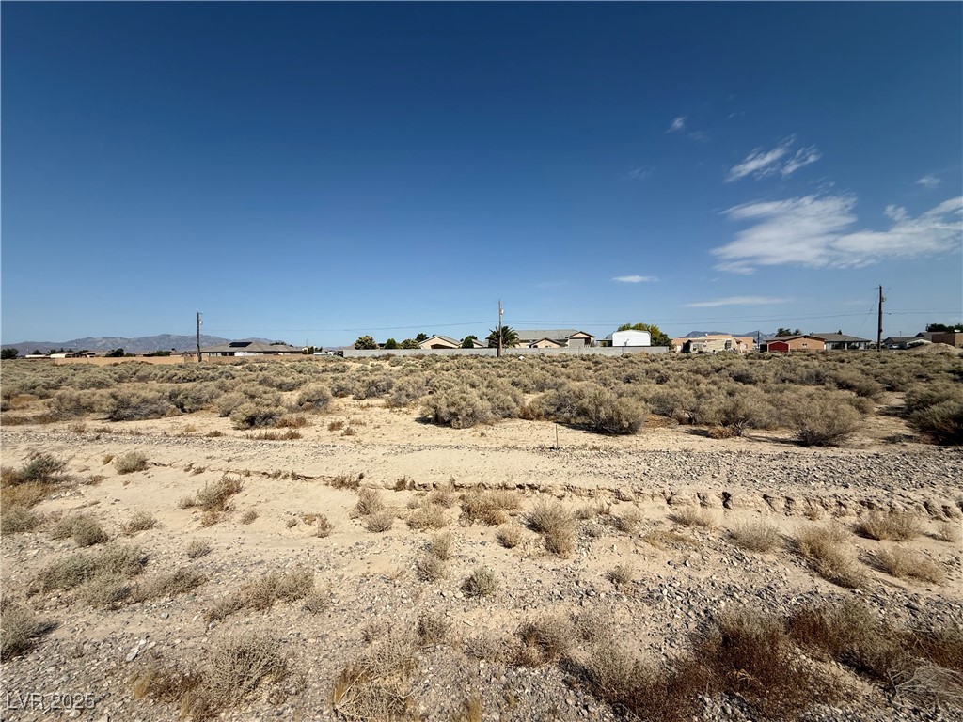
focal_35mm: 14
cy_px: 361
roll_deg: +1.1
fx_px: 389
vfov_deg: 85.7
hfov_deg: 102.1
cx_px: 482
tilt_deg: -0.6
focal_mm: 2.22
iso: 64
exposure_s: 1/6173
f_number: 2.2
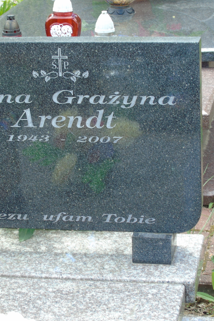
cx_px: 75
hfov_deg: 12.0
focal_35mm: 114
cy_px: 160
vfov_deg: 17.9
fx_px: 1016
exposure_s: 1/30
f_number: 7.2
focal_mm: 15
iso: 80
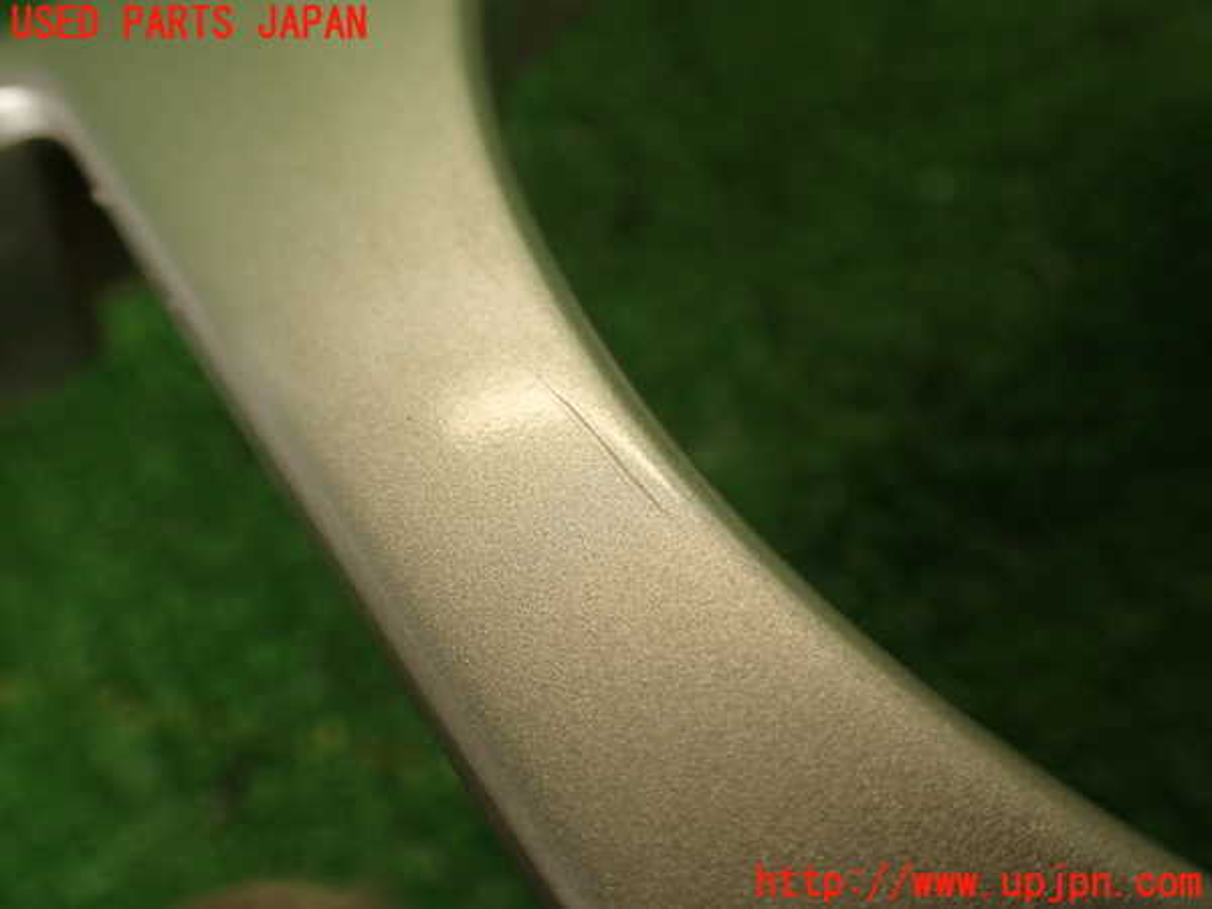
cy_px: 454
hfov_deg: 56.8
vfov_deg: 44.2
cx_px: 606
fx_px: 1120
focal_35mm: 32
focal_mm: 5.79
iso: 100
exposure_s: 1/80
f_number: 2.4
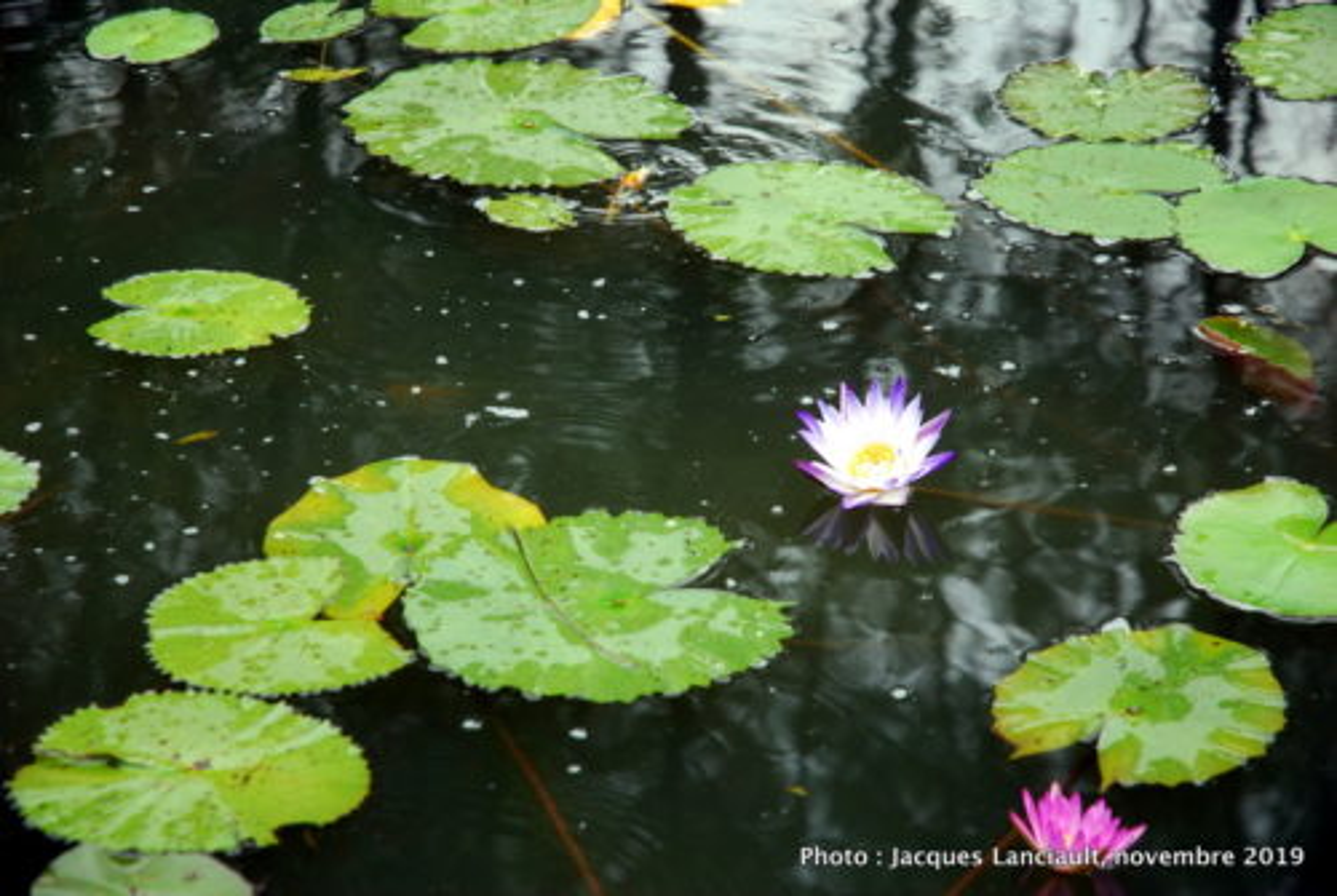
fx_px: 3905
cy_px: 448
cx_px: 668
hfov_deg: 19.4
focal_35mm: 105
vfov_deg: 13.1
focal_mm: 70
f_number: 4.5
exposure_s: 1/100
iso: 100
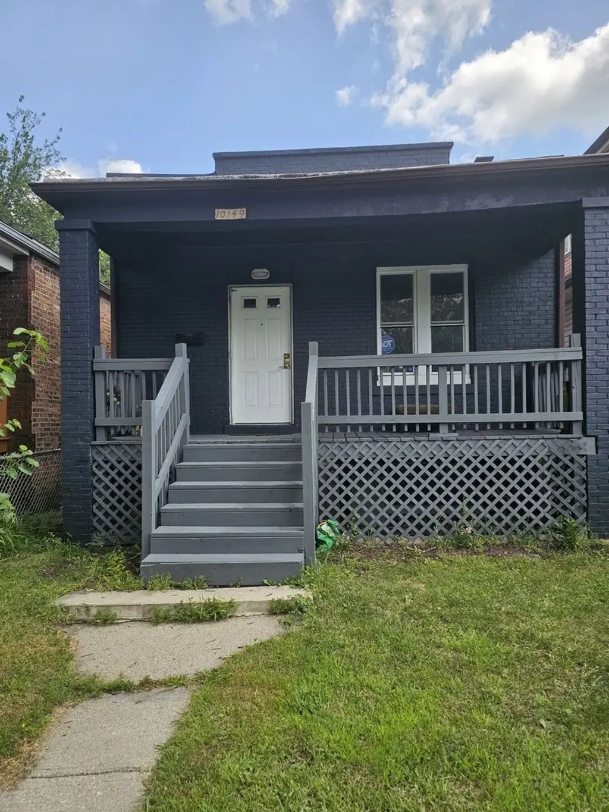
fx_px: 539
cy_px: 406
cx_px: 304
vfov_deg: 73.9
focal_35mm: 23
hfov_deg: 58.9
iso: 10
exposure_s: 1/372
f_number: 1.7
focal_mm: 6.3
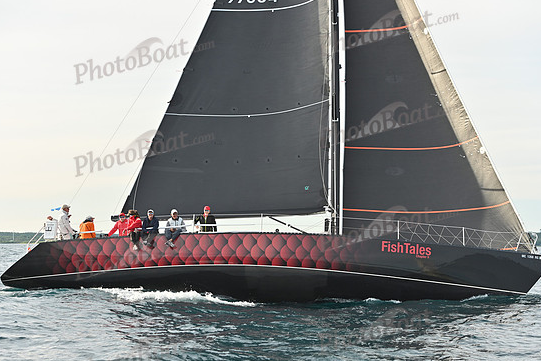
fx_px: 1127
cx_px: 267
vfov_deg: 18.2
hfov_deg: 27.0
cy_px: 188
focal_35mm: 75
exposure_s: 1/1000
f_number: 5
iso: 320
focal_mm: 70
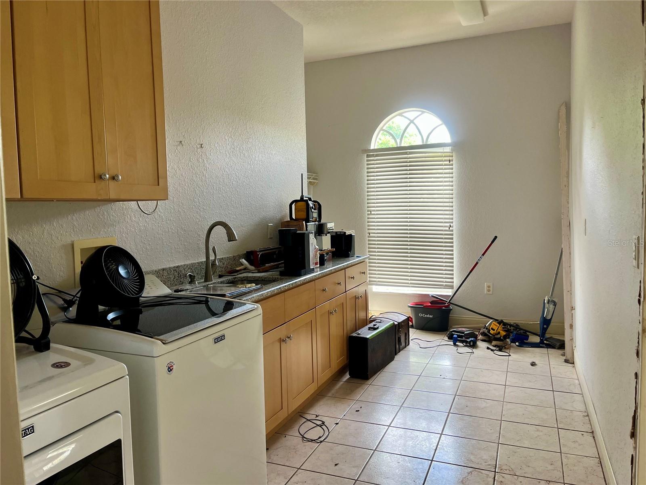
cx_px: 323
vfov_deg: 53.1
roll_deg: +1.1
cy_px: 242
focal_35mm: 26
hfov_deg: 67.3
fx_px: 485
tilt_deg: -4.3
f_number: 1.6
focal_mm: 5.1
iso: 125
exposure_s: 1/103
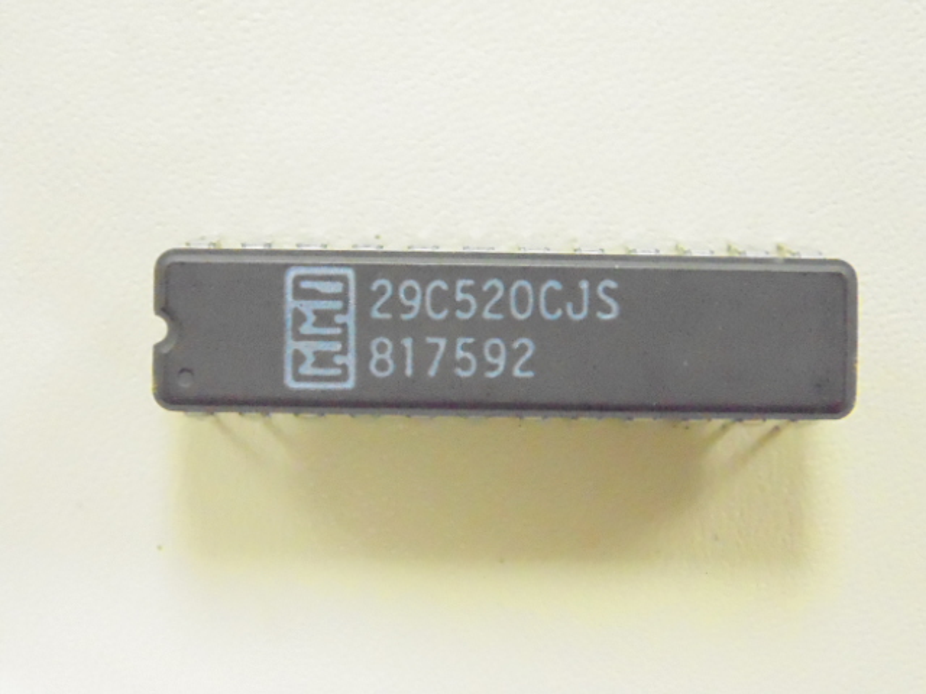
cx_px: 463
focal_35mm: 65
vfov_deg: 22.6
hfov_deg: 29.8
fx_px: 1739
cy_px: 347
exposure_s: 1/80
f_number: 4.1
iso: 3200
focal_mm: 11.7
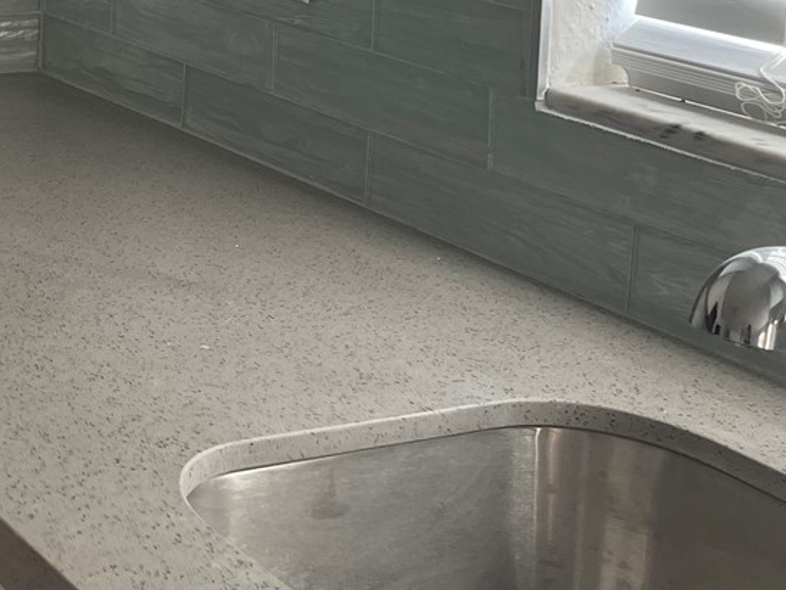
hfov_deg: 22.6
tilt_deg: -6.0
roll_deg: -0.6
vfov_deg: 18.3
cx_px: -264
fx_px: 1727
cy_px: -136
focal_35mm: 76
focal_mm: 5.1
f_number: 1.6
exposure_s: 1/121
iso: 100
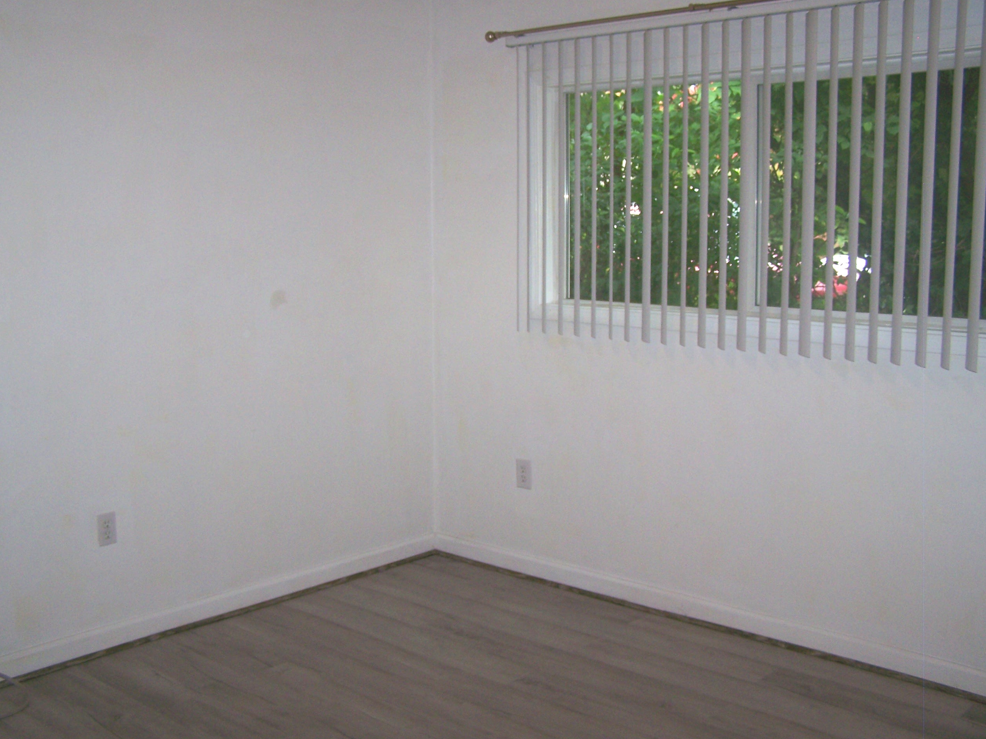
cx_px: 489
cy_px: 366
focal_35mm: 39
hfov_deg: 47.9
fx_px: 1111
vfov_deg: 36.8
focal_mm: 6.3
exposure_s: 1/60
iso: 80
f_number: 2.8
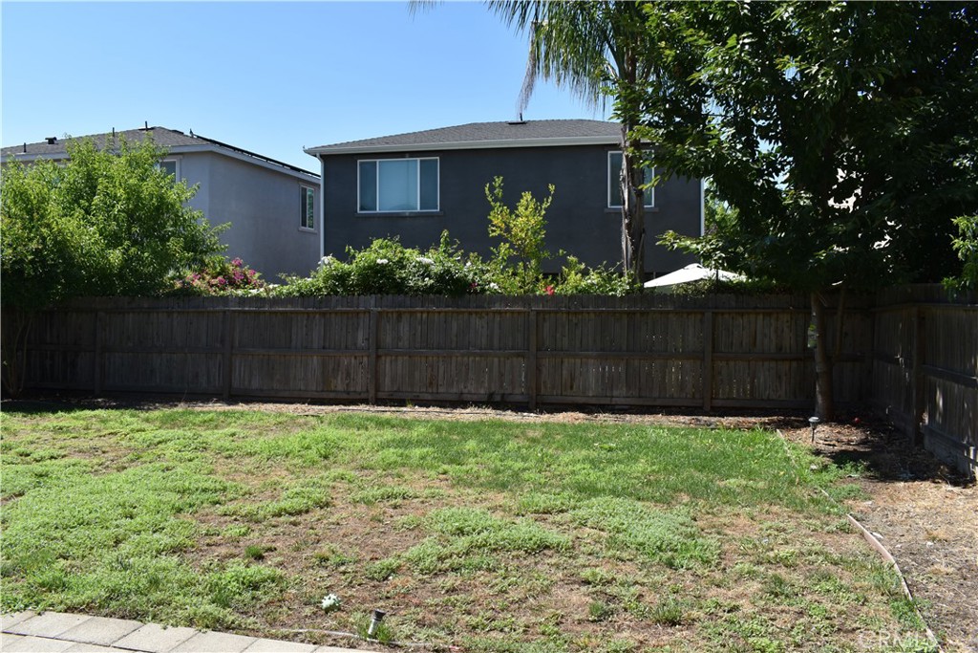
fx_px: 815
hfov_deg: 61.9
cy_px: 326
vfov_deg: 43.6
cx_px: 489
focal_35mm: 30
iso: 140
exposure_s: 1/250
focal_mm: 20
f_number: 8
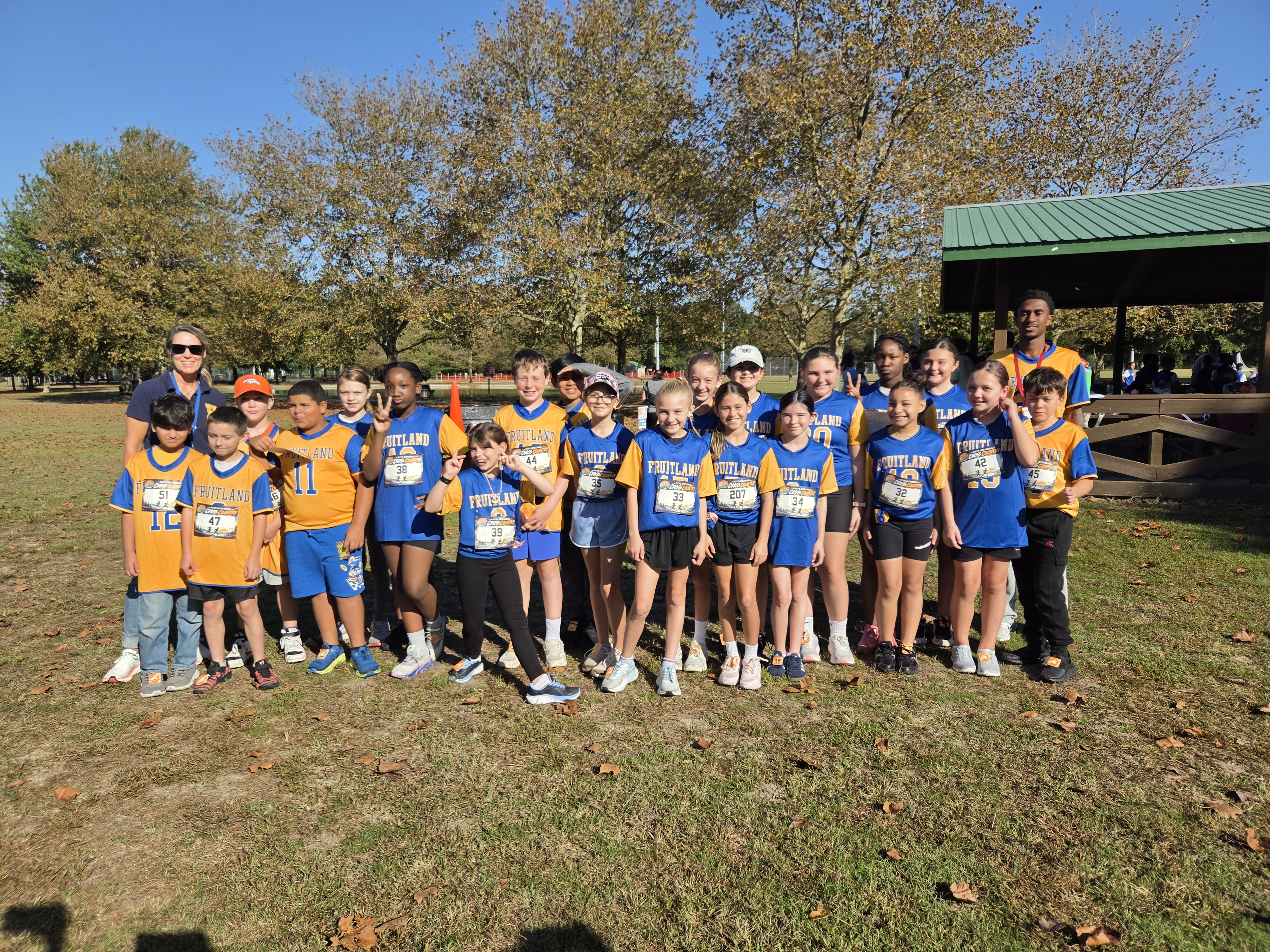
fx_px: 844
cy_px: 476
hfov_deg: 73.9
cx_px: 635
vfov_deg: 58.9
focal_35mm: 23
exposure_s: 1/4558
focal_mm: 5.4
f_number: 1.8
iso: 80
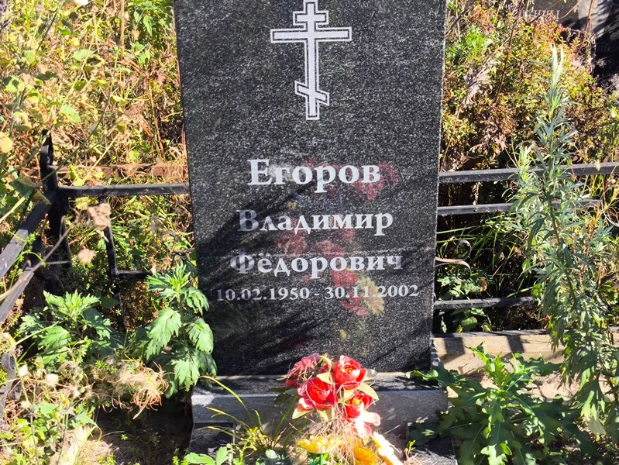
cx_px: 310
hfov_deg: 38.2
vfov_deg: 29.1
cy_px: 232
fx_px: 894
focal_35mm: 50
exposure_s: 1/463
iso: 50
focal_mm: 4.71
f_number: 1.7
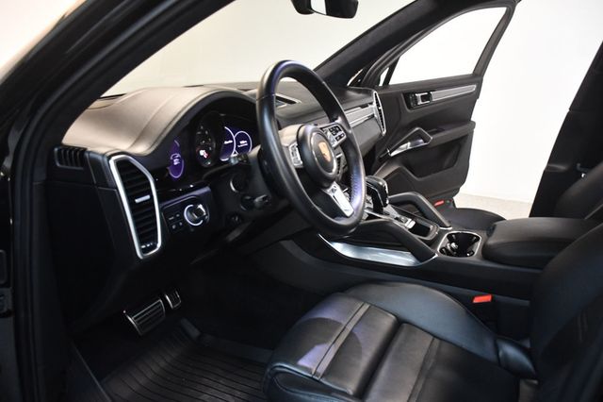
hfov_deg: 62.0
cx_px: 302
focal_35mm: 30
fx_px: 502
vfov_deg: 43.6
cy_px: 201
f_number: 3.5
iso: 3200
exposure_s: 1/80
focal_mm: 20
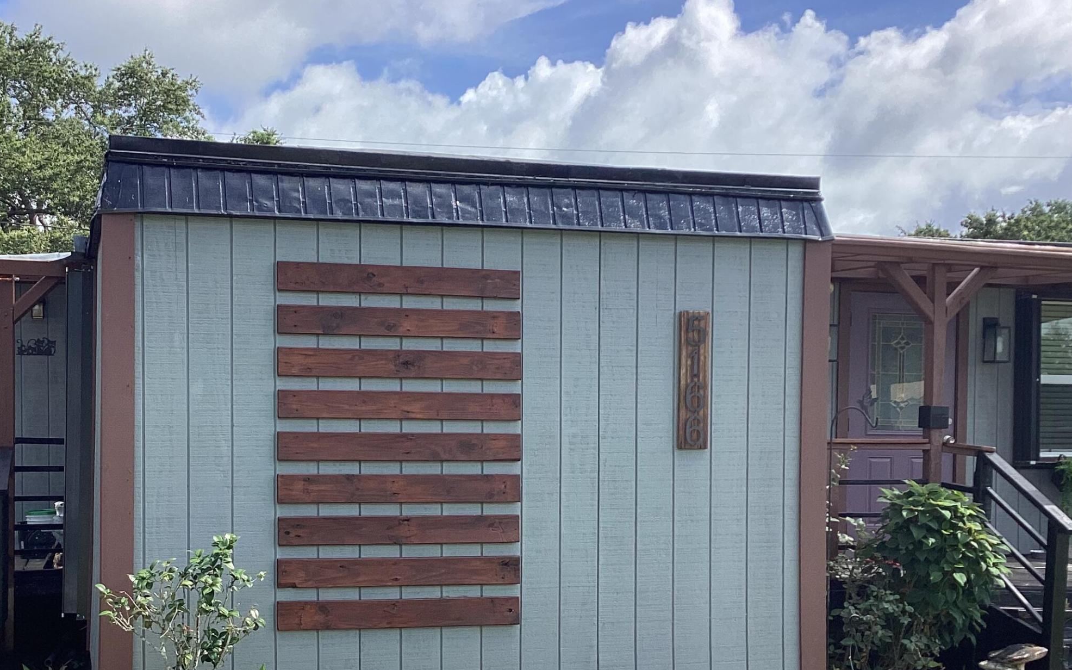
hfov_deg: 41.7
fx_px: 1402
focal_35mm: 48
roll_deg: -0.3
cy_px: 491
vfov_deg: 26.6
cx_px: 433
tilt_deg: -3.6
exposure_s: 1/876
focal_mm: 3.3
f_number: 2.4
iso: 25
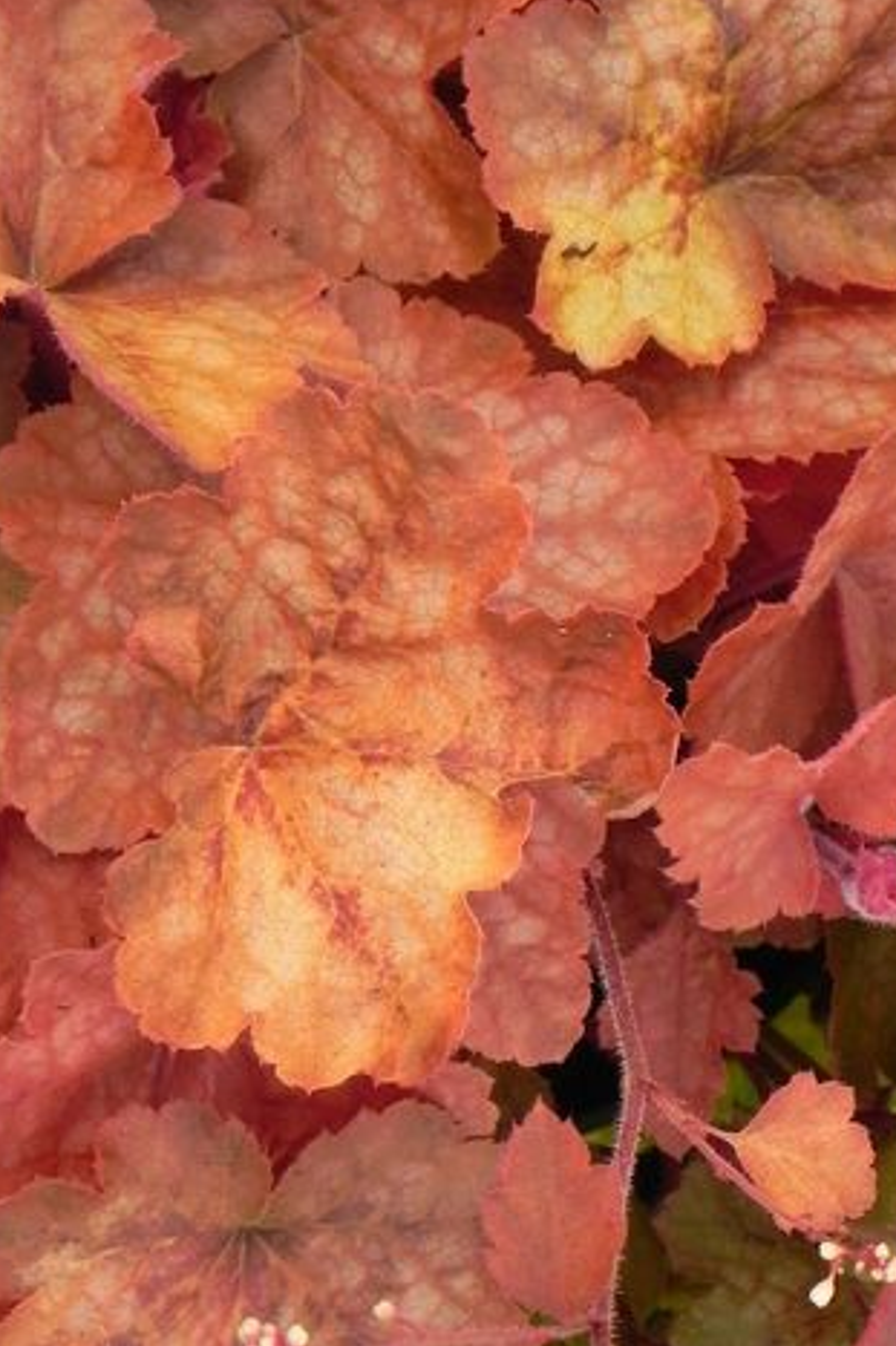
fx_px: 6986
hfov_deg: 7.3
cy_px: 383
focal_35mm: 187
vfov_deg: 11.0
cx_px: 415
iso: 160
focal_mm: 18.8
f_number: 4.5
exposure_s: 1/250
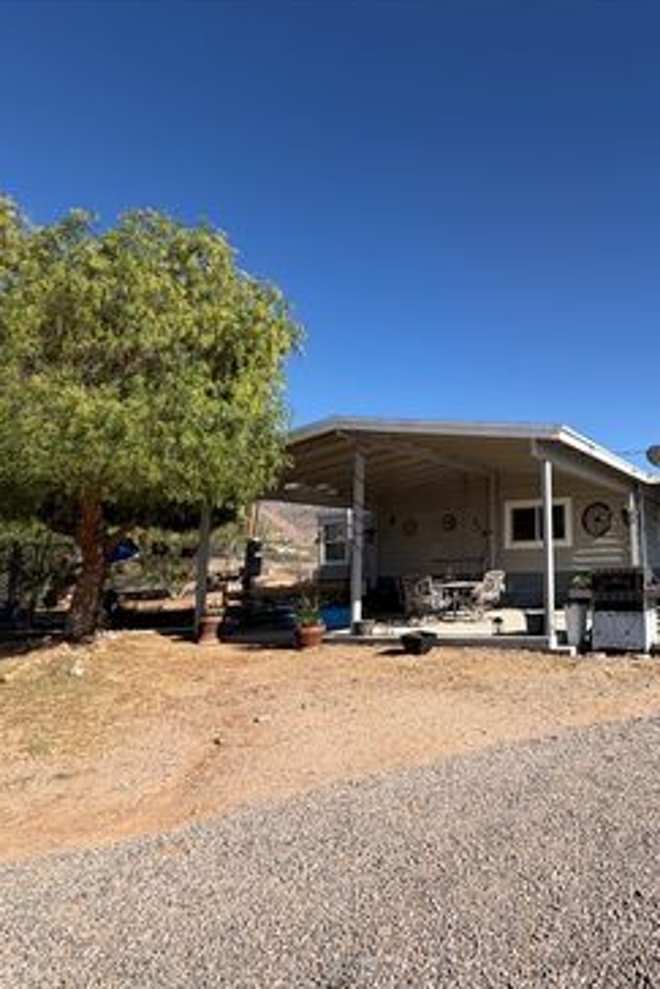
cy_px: 496
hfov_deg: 52.5
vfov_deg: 84.0
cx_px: 622
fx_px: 549
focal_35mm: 20
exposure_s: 1/770
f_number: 2.2
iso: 25
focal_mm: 2.22
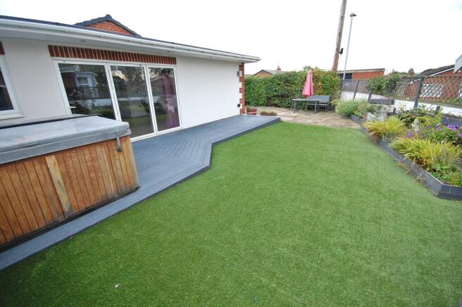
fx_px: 192
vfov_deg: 77.2
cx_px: 231
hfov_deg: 100.4
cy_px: 154
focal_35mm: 15
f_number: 6.3
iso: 800
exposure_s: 1/160
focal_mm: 10
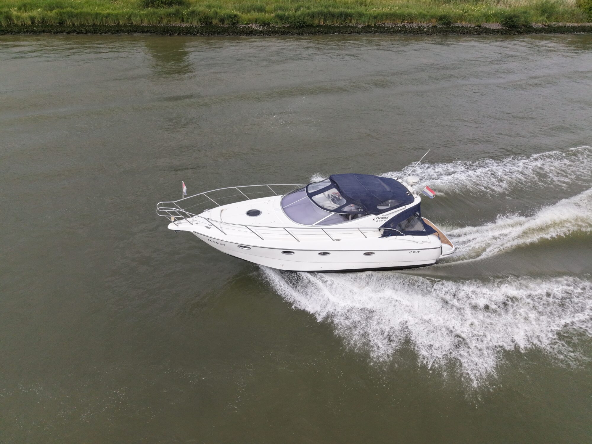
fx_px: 410
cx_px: 296
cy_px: 222
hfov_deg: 71.6
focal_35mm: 24
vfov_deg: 56.8
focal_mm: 8.67
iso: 1070
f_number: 1.8
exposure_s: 1/640
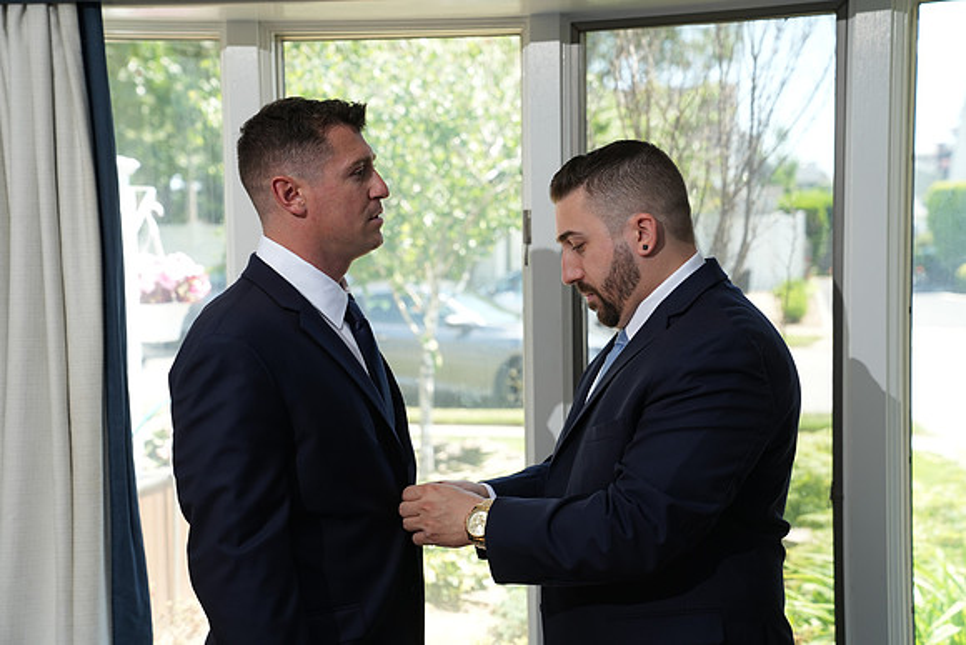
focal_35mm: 53
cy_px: 322
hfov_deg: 37.5
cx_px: 483
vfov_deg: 25.5
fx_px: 1422
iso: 250
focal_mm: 53
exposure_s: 1/200
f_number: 4
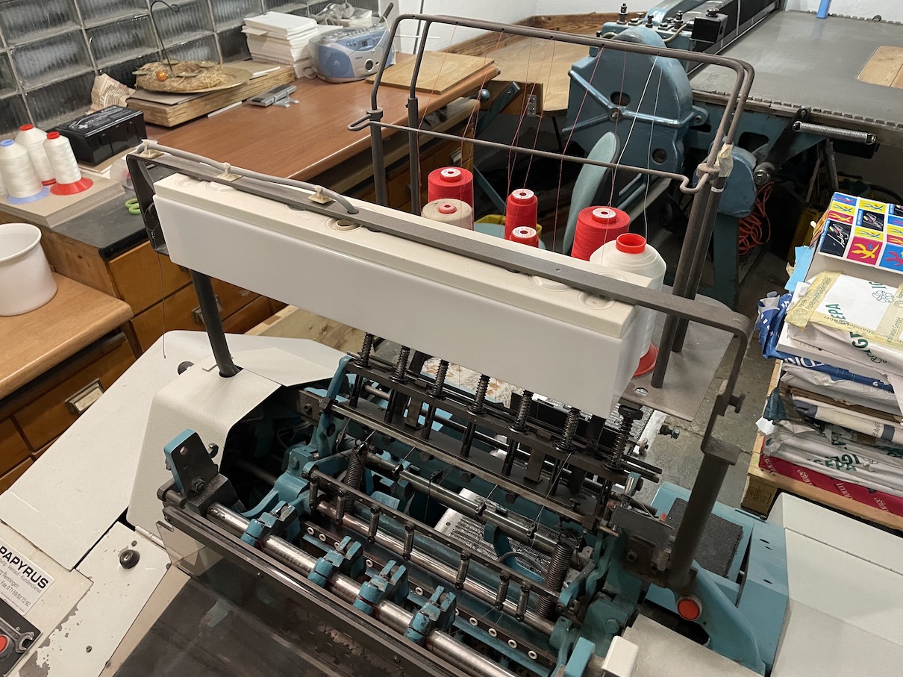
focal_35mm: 26
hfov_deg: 67.3
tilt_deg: -37.5
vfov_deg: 53.0
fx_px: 678
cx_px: 452
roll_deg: +0.8
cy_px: 338
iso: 250
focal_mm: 4.2
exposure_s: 1/50
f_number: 1.6
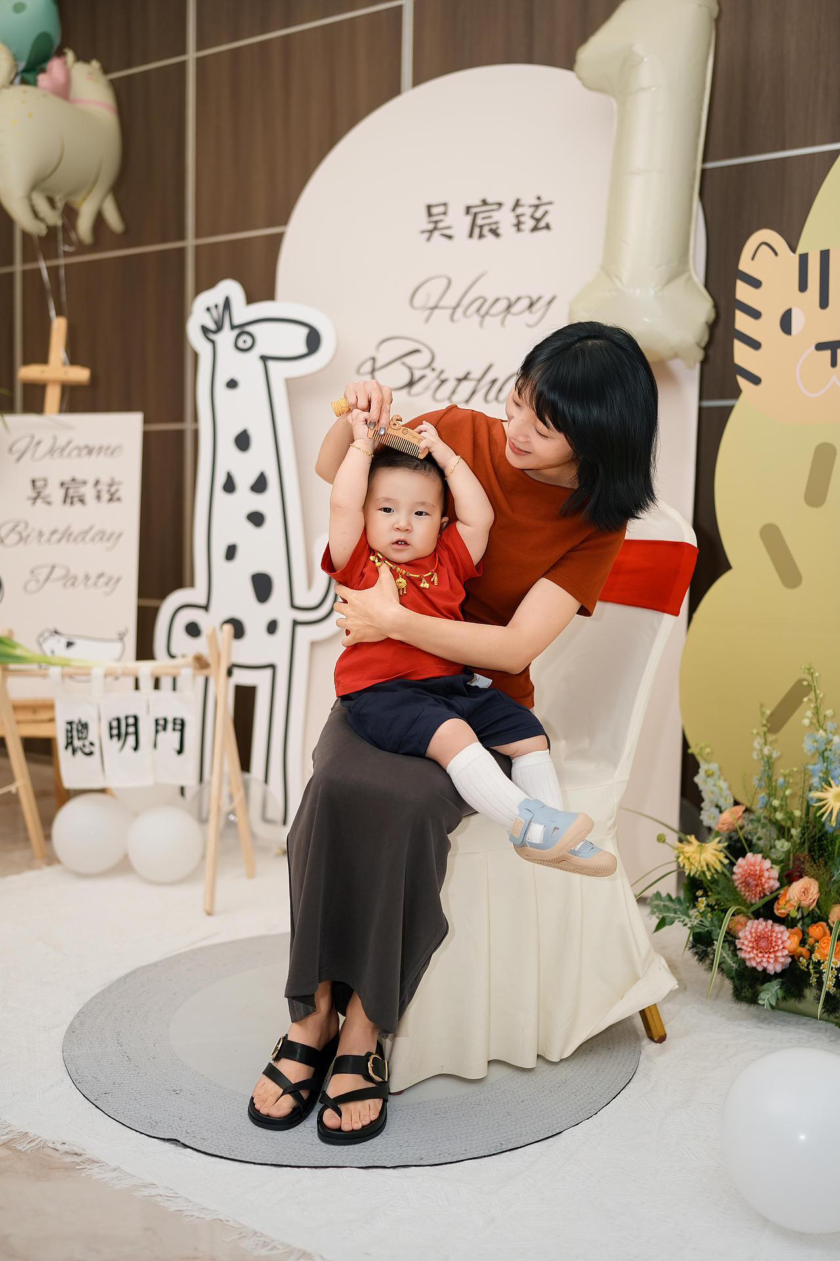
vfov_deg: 54.4
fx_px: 1225
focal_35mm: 35
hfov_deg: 37.9
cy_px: 630
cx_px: 420
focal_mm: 35
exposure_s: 1/200
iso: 100
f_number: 1.6
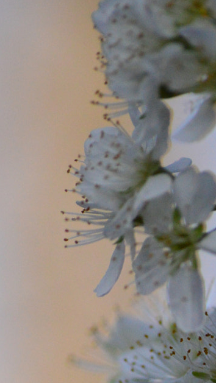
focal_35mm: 799
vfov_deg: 2.7
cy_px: 398
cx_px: 270
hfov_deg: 1.5
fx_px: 8132
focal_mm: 200
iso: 1800
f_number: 5.6
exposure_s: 1/4000
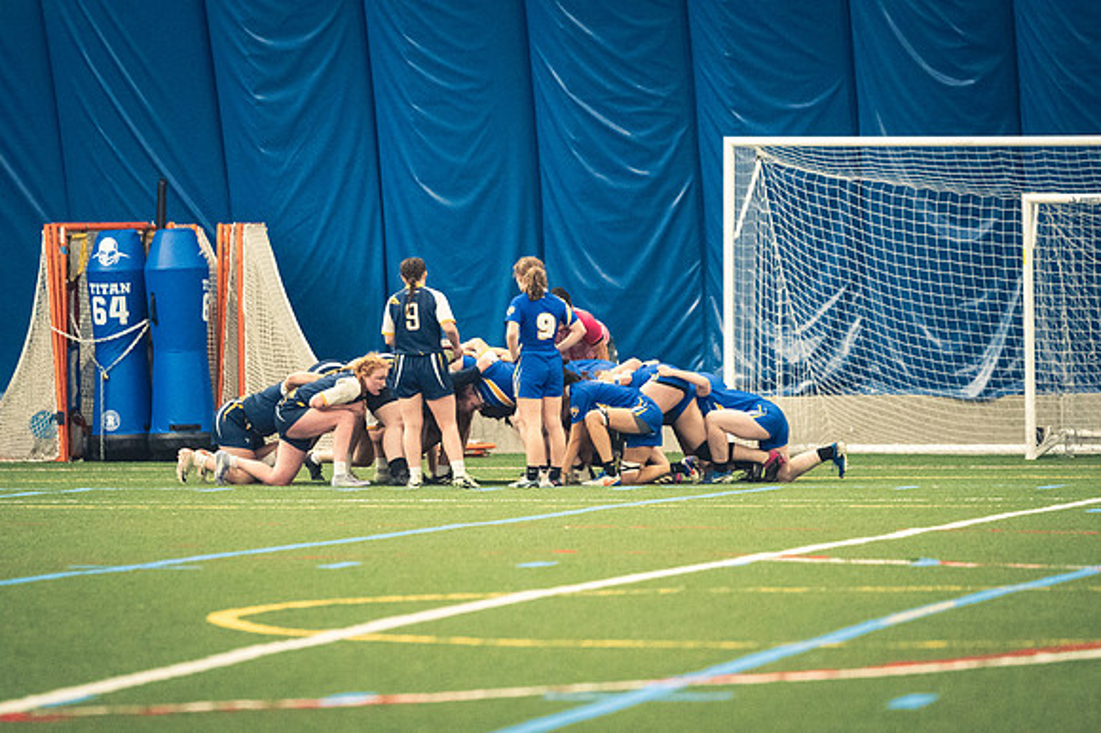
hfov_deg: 6.9
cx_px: 550
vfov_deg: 4.6
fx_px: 9169
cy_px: 366
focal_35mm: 300
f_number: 2.8
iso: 12800
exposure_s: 1/500
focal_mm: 200
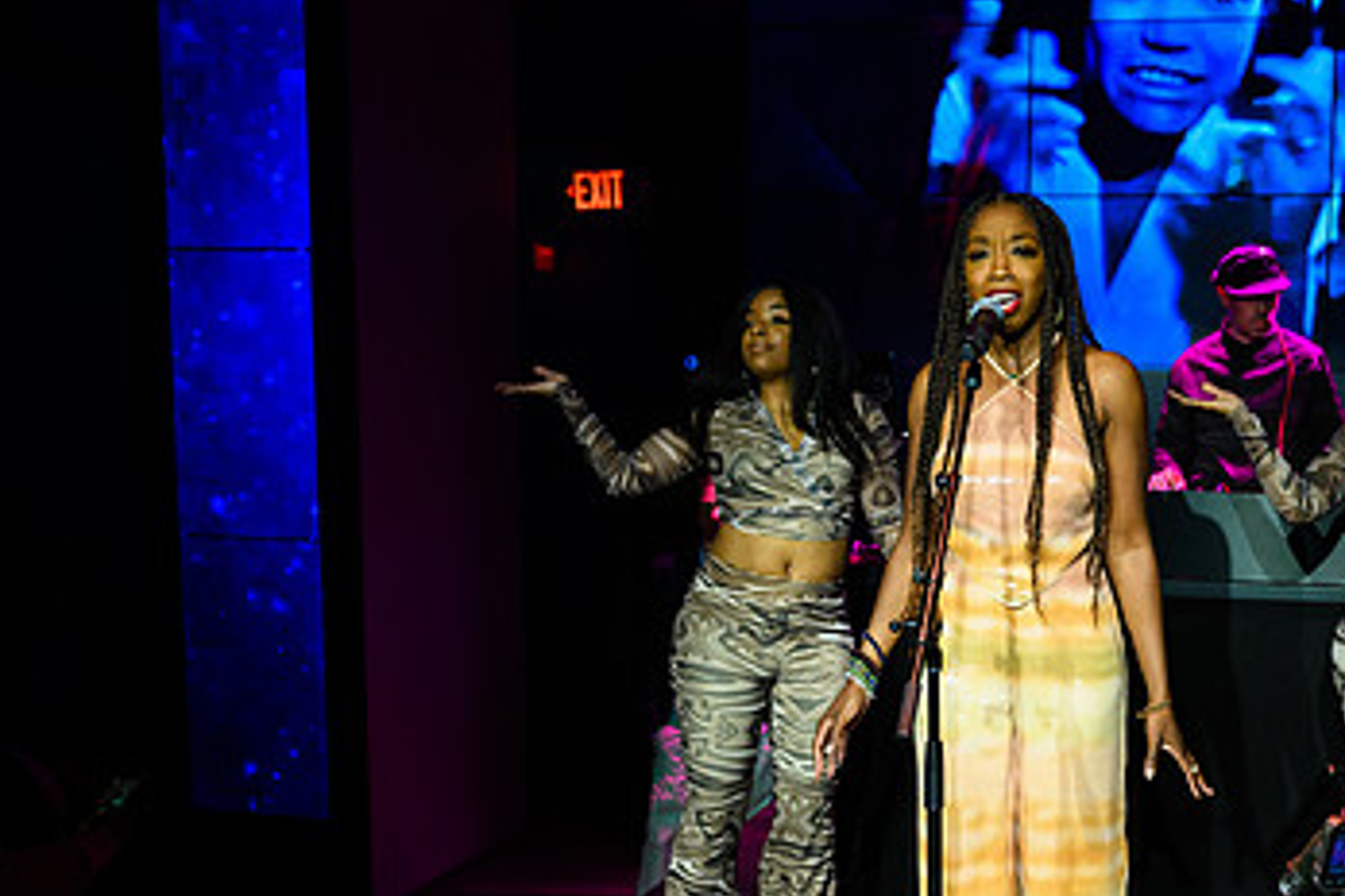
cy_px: 541
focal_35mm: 40
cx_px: 1059
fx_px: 1494
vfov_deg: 33.3
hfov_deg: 46.2
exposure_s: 1/500
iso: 1600
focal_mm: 24
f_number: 4
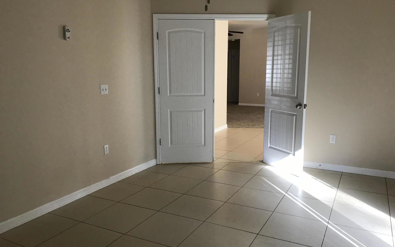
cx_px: 199
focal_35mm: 30
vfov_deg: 41.8
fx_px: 323
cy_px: 126
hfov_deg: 62.9
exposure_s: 1/30
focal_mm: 3.99
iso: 32
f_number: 1.8
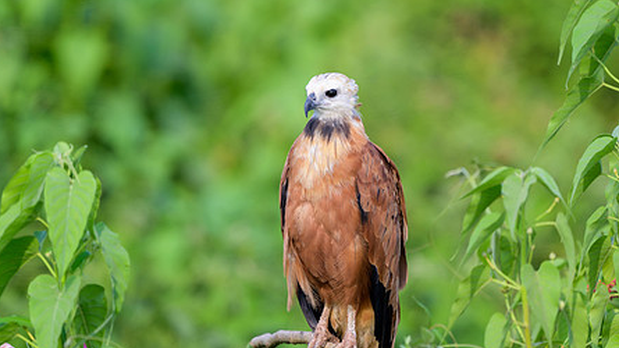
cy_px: 188
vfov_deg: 1.2
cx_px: 217
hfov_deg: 2.2
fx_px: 16491
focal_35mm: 1005
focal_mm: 400
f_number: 2.8
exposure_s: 1/1000
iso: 160
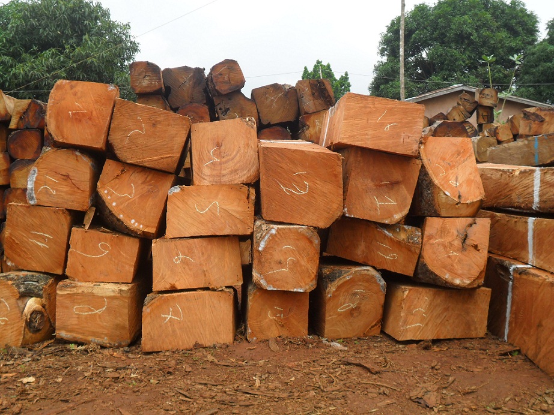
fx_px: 832
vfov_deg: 28.0
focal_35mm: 52
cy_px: 208
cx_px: 277
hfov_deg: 36.8
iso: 100
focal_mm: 9.3
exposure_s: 1/350
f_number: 5
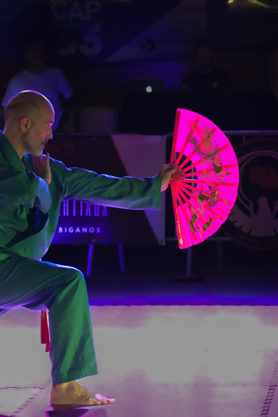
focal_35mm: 158
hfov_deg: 8.7
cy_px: 208
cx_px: 139
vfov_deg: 13.0
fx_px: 1824
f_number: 4
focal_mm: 105
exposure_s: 1/250
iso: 12800
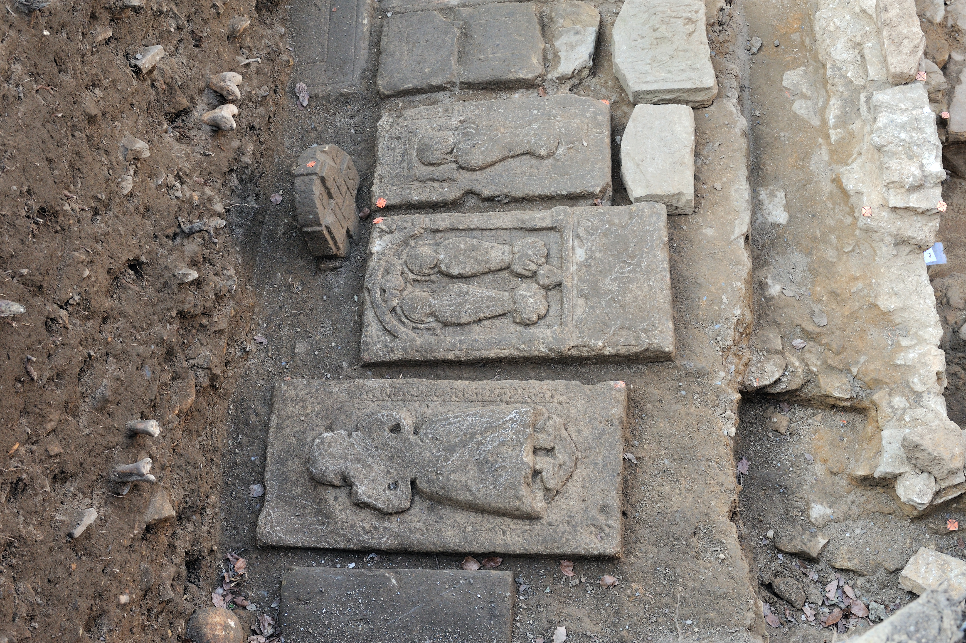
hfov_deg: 43.6
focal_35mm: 45
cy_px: 322
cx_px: 483
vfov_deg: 29.8
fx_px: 1207
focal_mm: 45
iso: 1250
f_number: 8
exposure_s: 1/250
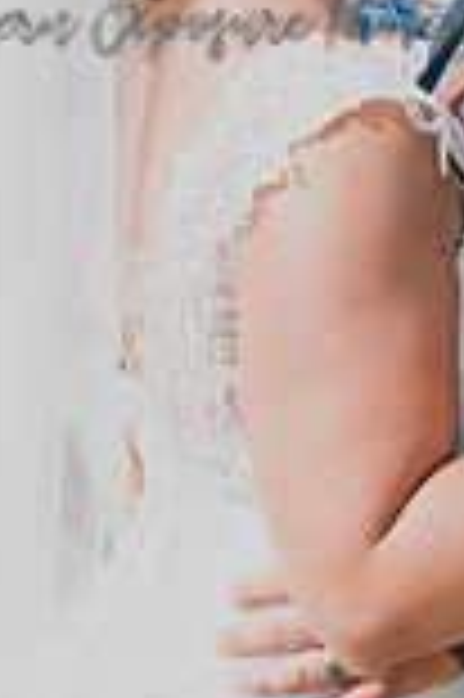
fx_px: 2480
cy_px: 194
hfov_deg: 10.6
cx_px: 457
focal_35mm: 128
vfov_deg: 16.0
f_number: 6.3
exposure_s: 1/320
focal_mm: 44
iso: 100
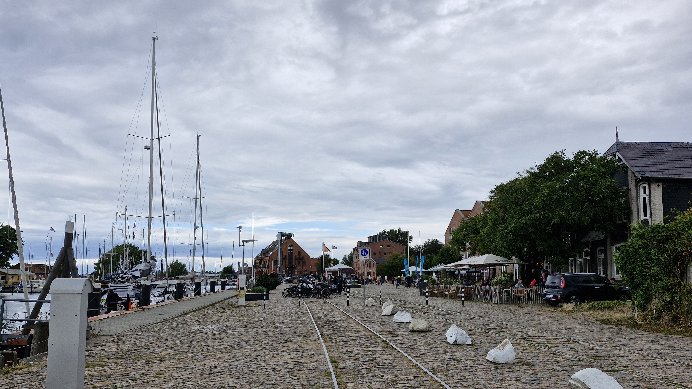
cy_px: 230
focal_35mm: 26
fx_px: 477
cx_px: 339
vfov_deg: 44.2
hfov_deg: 71.9
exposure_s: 1/1356
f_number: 1.8
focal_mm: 5.54
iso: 50
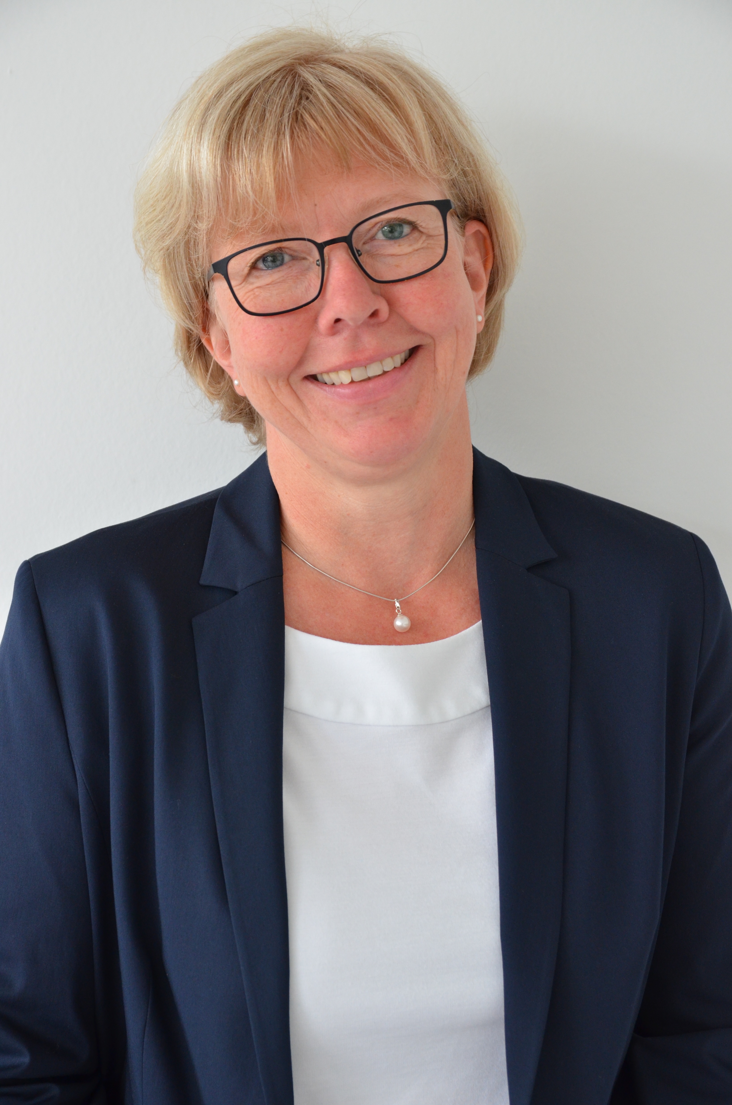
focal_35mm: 69
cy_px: 552
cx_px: 366
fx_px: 2114
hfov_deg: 19.6
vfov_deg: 29.3
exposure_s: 1/60
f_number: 4
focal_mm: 46
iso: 800
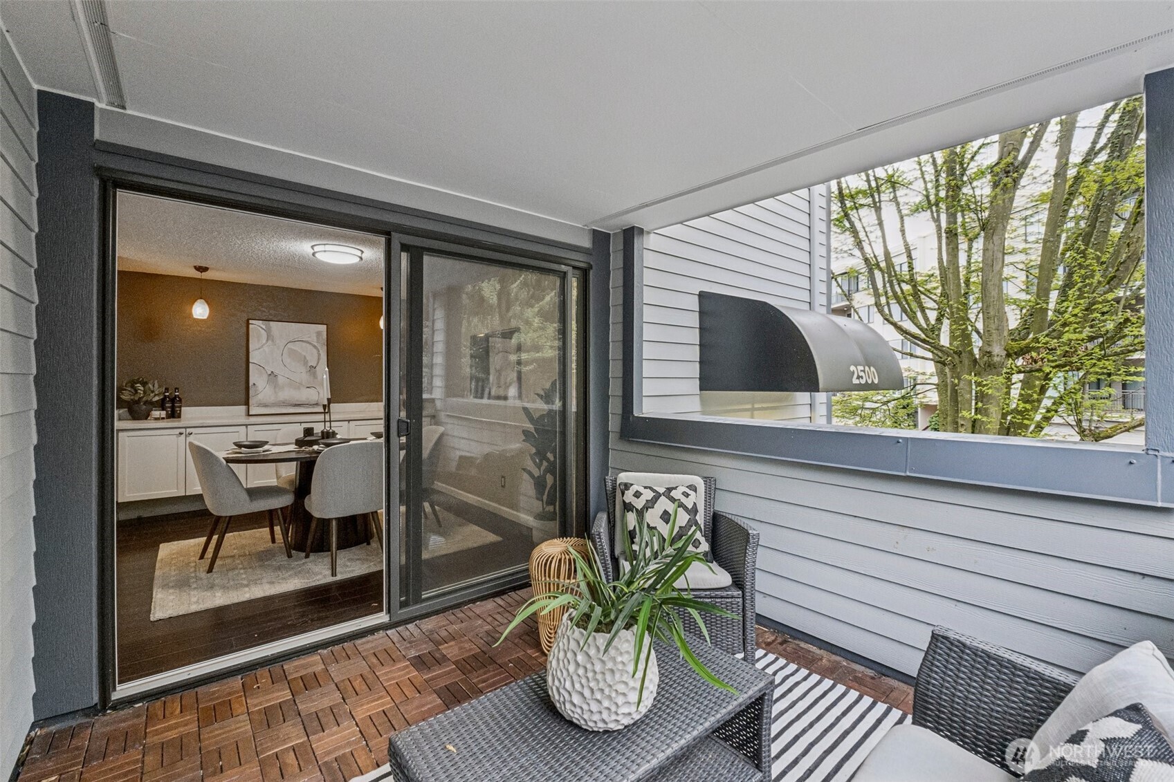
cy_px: 391
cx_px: 587
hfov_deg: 100.4
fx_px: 489
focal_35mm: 15
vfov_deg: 77.3
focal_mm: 10
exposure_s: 1/30
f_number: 9
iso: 2500
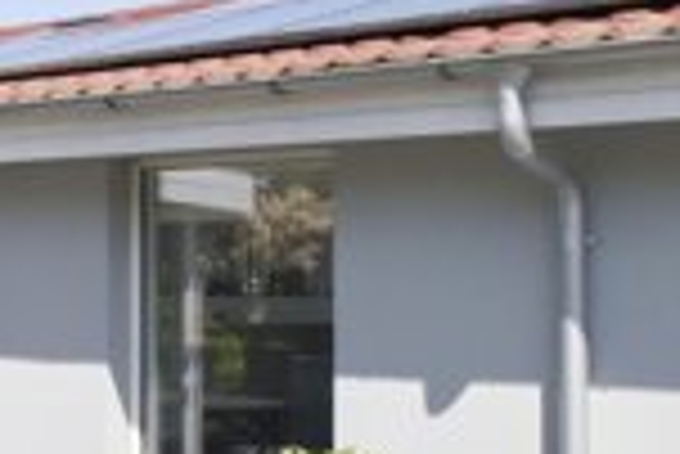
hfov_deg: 20.0
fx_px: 1702
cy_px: 236
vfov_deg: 15.2
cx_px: -293
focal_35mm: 90
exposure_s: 1/2000
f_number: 8
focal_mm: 11
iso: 1250
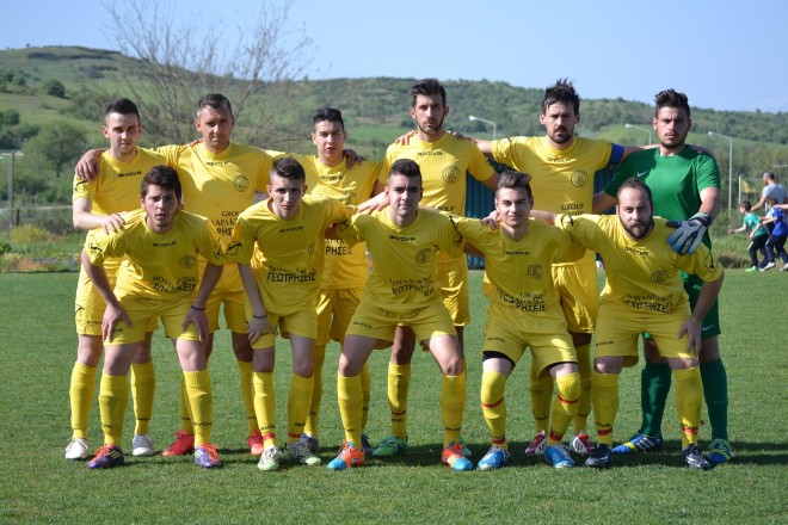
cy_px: 262
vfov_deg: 13.4
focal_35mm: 102
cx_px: 394
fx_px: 2232
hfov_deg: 20.0
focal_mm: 68
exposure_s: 1/1600
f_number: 5.6
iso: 400
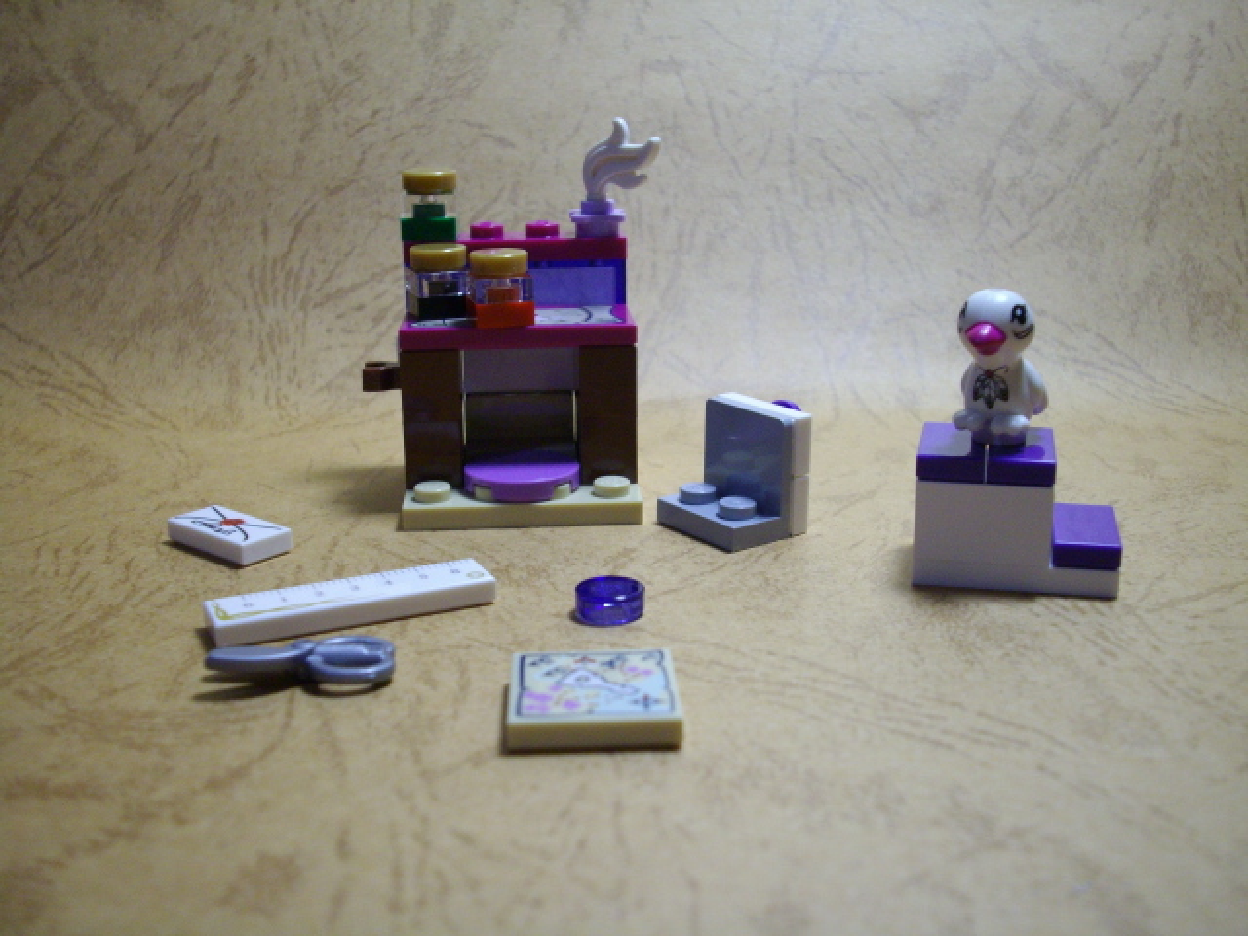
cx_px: 624
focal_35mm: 37
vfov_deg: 38.7
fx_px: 1334
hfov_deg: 50.1
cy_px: 468
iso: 211
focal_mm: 6.2
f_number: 2.8
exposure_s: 1/50
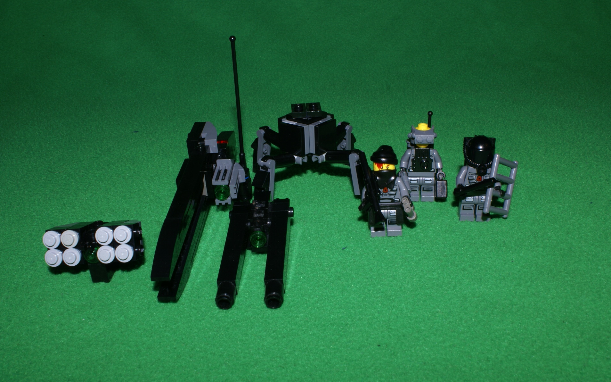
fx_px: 666
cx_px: 306
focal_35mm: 40
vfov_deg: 32.0
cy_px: 187
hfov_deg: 49.3
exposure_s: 1/60
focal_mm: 26
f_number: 22
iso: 100
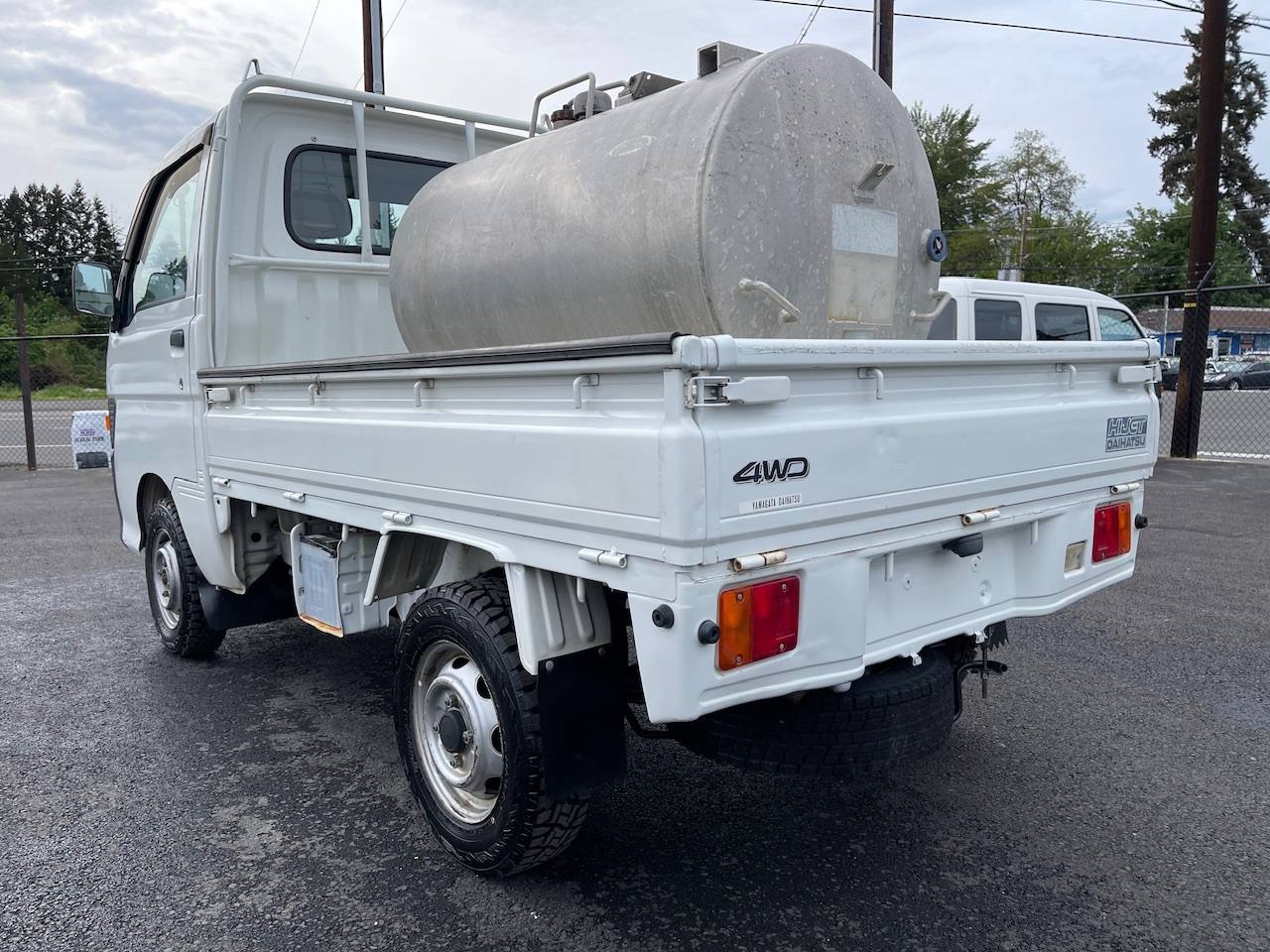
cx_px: 635
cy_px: 476
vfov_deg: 54.9
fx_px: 917
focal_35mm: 25
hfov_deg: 69.4
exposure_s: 1/1252
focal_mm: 5.1
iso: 32
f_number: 1.6
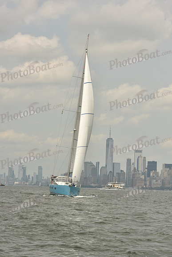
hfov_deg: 14.9
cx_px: 86
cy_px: 128
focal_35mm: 92
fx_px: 659
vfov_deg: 22.1
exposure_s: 1/640
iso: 250
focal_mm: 92
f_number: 11
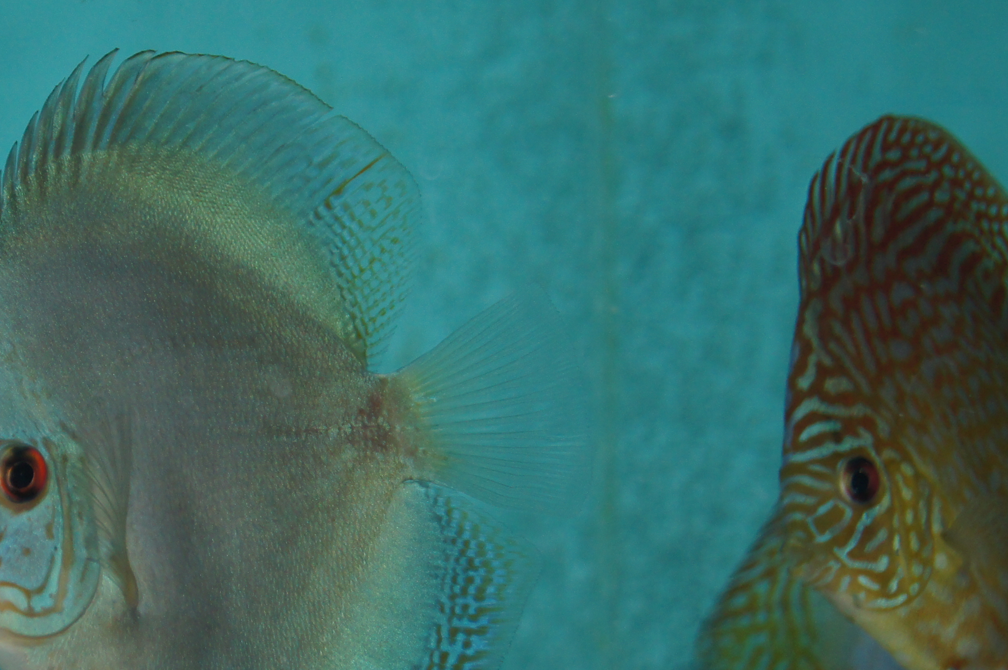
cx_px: 163
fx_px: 4111
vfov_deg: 9.3
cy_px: 440
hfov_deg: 13.9
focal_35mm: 147
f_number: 5.6
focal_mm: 50
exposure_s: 1/80
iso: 640
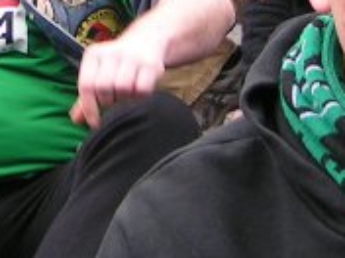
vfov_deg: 8.5
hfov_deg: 11.3
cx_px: -43
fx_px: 1724
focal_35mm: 173
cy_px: -74
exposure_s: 1/80
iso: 50
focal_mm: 5.8
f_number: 3.5
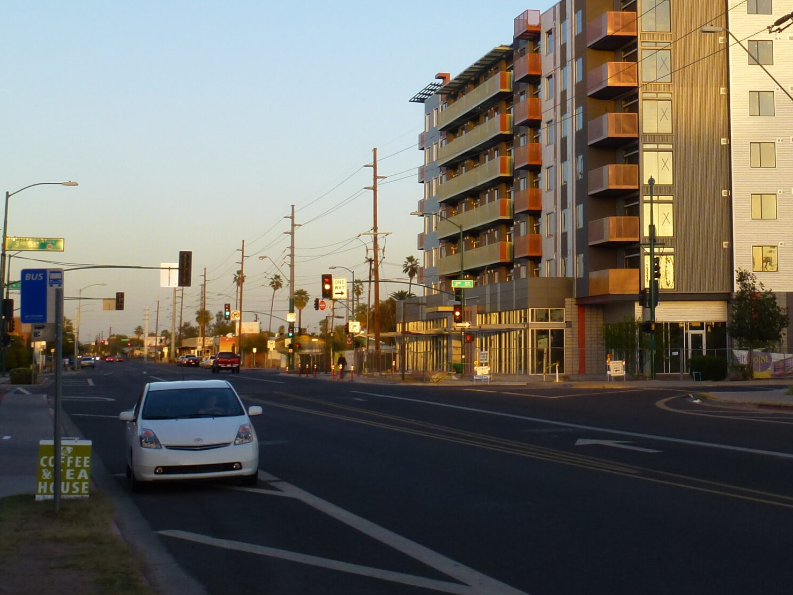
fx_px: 1466
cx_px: 638
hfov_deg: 29.6
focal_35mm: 64
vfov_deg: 22.7
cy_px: 159
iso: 100
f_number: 4
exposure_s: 1/125
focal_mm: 6.4
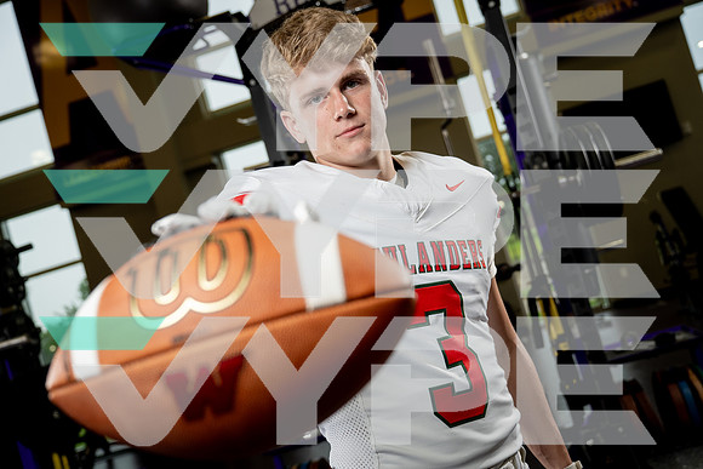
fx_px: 742
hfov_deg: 50.7
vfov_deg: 35.1
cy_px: 234
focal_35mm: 38
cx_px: 352
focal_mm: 38
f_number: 4
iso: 640
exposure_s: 1/250
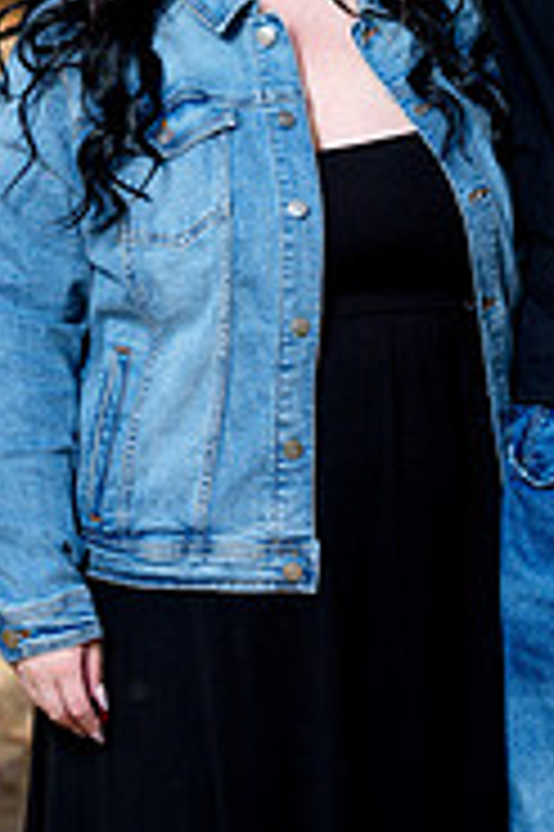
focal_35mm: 202
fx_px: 4671
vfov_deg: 10.2
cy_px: 112
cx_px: 423
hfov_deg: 6.8
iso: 400
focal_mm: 83
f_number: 3.2
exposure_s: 1/160
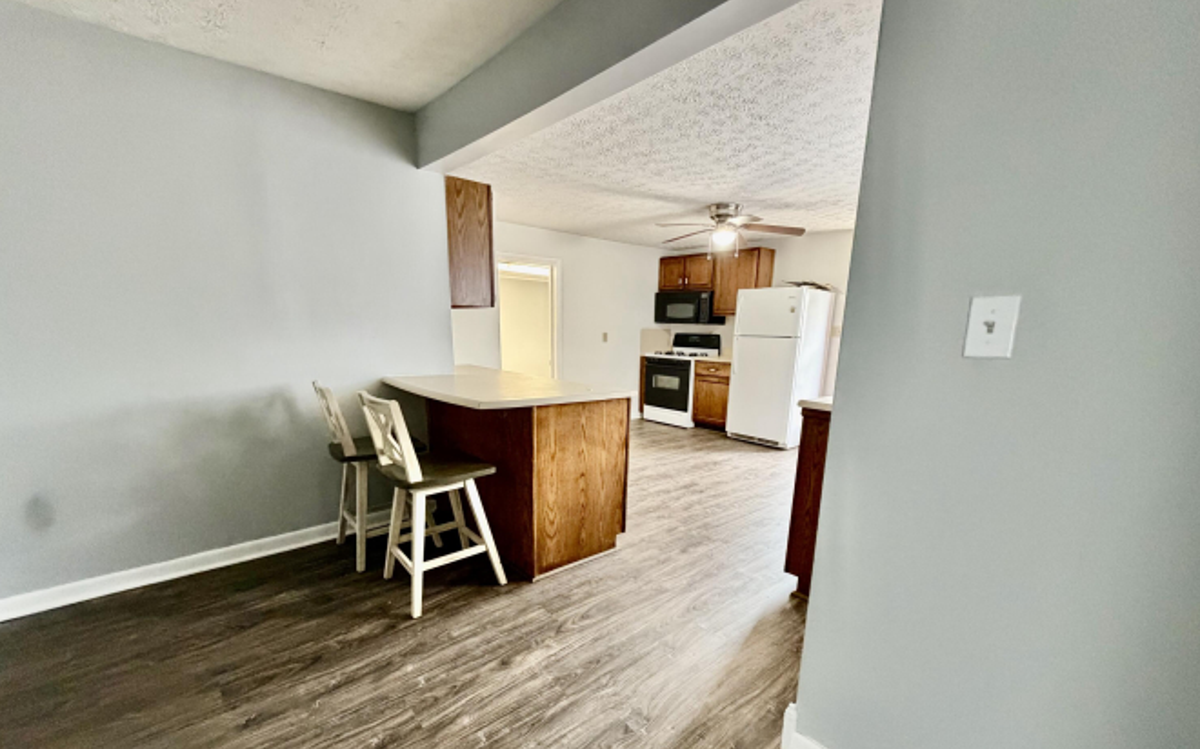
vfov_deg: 74.1
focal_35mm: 15
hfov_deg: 101.5
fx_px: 490
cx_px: 601
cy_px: 444
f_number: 2.2
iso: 640
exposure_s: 1/60
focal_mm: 2.22
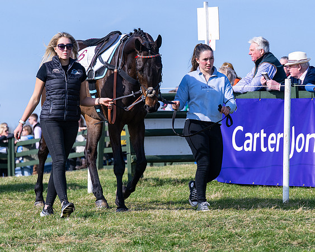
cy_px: 109
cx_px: 187
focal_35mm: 224
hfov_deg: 8.6
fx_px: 2092
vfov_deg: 6.9
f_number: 4
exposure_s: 1/2500
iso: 200
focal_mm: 101
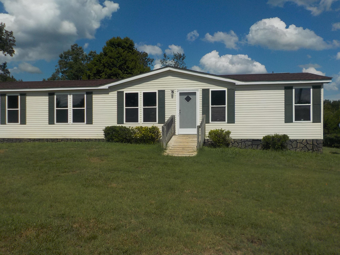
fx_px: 295
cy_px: 128
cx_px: 170
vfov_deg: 46.8
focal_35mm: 30
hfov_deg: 60.0
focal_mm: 4.1
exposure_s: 1/800
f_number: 6.6
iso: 125
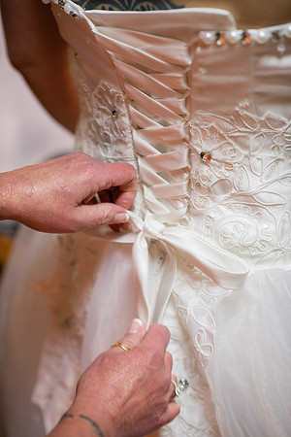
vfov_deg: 23.9
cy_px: 218
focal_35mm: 85
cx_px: 146
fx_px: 1031
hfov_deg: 16.1
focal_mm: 85
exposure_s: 1/125
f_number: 2.5
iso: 1000
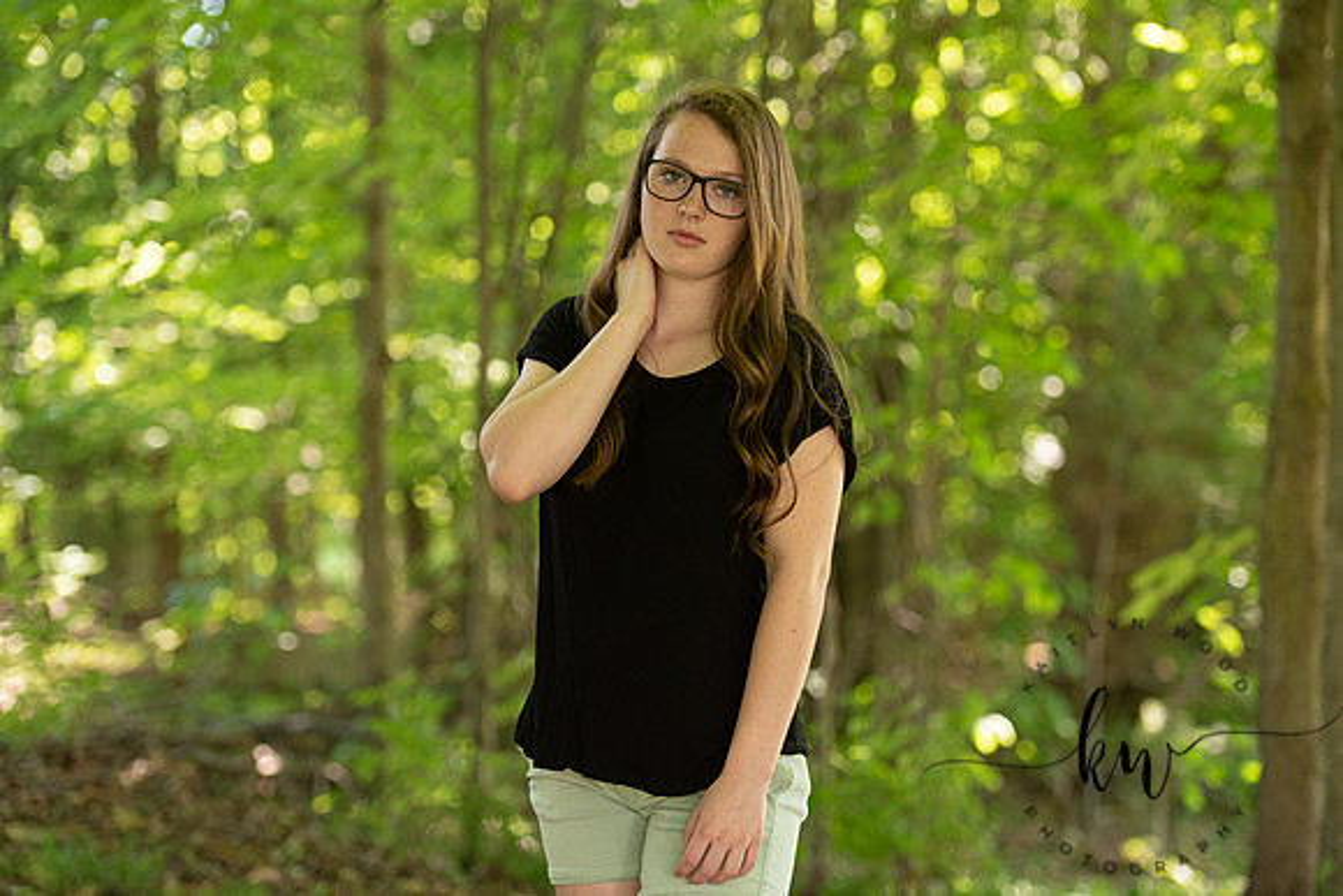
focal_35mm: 100
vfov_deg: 13.7
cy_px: 448
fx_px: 3731
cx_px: 672
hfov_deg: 20.4
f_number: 2.8
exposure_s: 1/200
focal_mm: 100
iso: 400
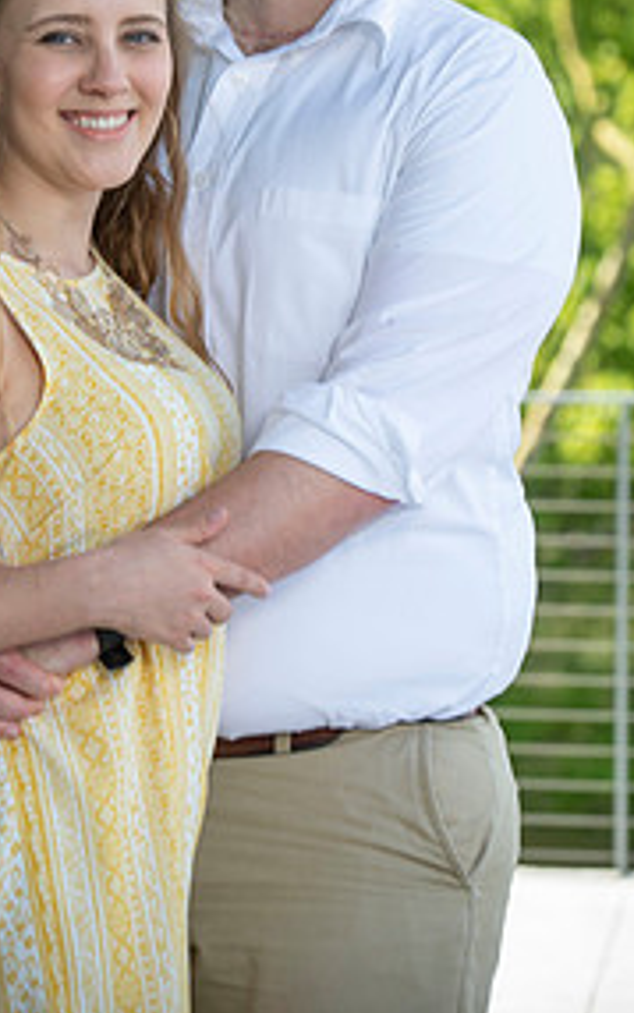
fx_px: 4640
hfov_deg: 7.8
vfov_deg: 12.4
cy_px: 280
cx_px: 306
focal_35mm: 168
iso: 125
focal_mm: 105
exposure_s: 1/125
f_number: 5.6
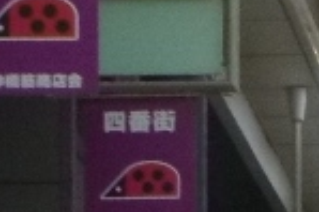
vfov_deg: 3.0
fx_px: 3930
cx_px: 792
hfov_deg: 4.5
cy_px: 561
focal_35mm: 444
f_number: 5.3
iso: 400
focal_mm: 11.1
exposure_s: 1/50
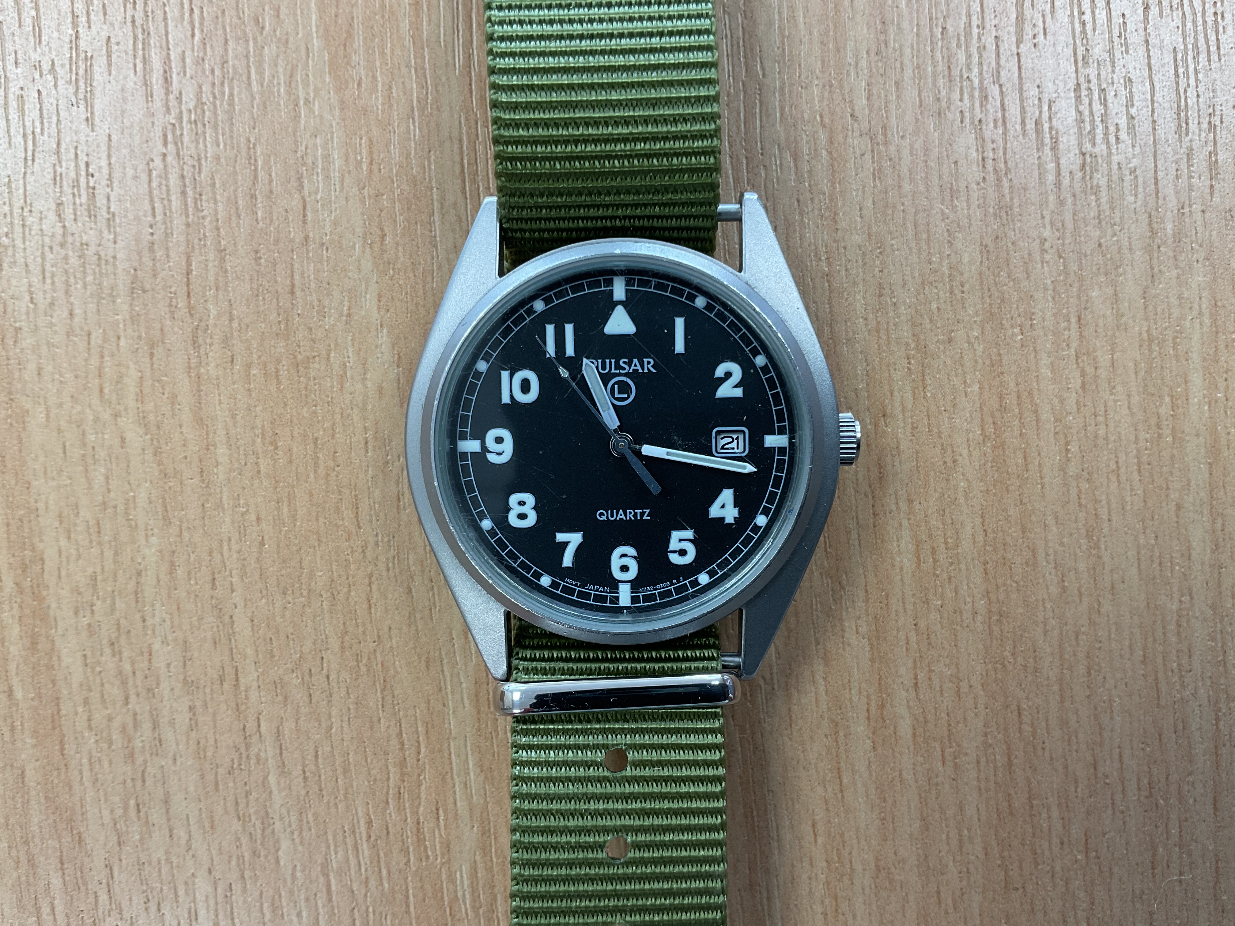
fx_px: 1035
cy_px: 463
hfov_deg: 61.7
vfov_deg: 48.2
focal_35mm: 29
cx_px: 618
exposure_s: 1/100
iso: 50
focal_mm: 3
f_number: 1.8
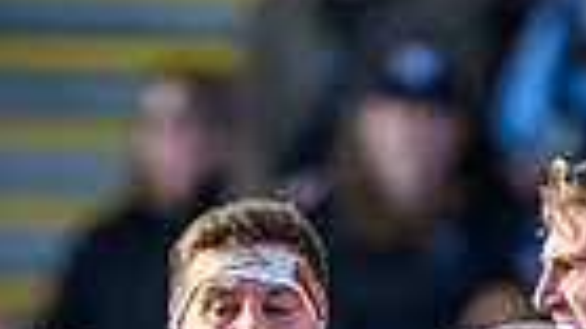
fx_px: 52288
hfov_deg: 0.6
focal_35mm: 3367
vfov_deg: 0.4
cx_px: 491
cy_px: 989
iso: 1000
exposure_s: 1/2000
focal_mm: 560
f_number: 4
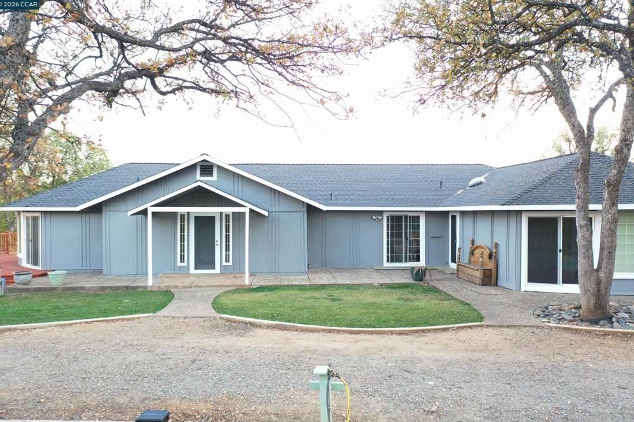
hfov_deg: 63.7
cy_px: 217
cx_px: 324
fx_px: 511
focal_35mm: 29
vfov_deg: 44.9
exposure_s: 1/20
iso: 400
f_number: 2.8
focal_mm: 10.26
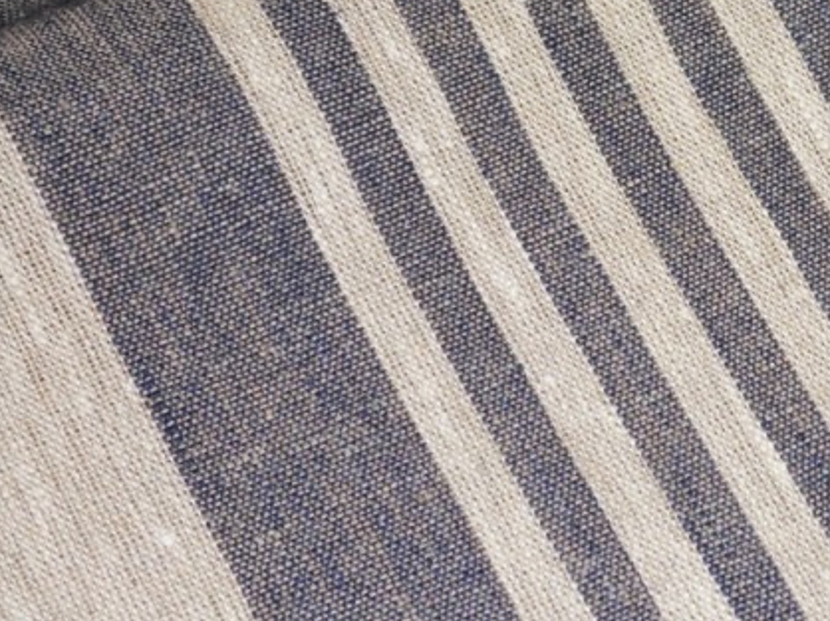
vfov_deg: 11.0
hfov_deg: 14.5
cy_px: 30
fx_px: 3211
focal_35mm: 134
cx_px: 788
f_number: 5.1
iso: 200
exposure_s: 1/45
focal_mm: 12.3
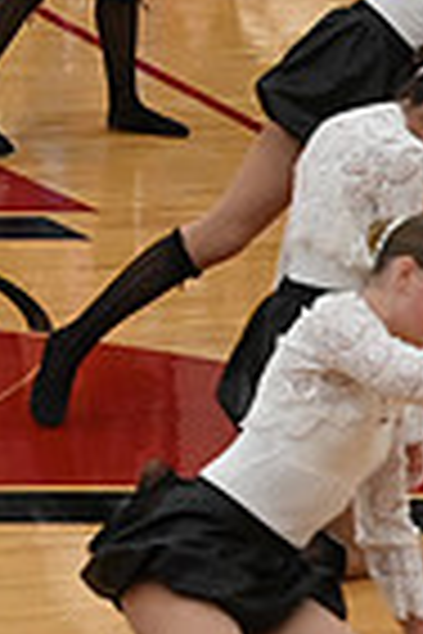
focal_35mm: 431
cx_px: -828
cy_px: 124
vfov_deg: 4.8
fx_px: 7596
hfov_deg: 3.1
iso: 5000
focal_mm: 70
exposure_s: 1/400
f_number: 4
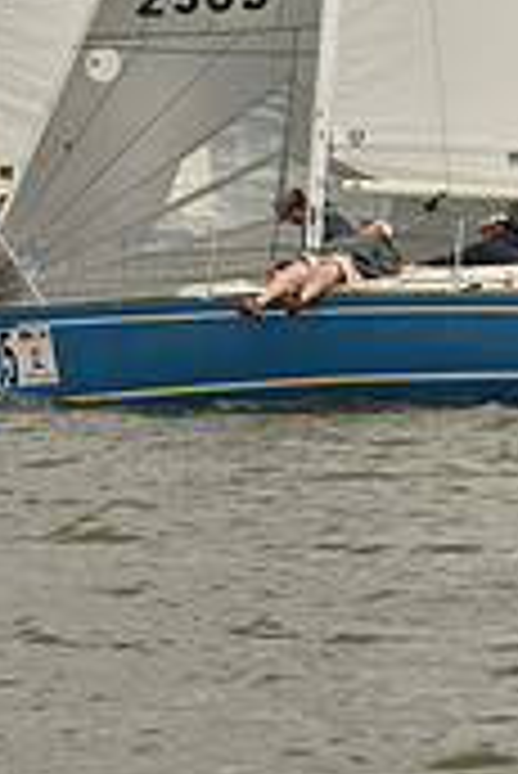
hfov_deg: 2.0
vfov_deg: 3.0
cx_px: 345
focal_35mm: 675
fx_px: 14538
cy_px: -486
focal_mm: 200
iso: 400
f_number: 9
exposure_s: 1/1000
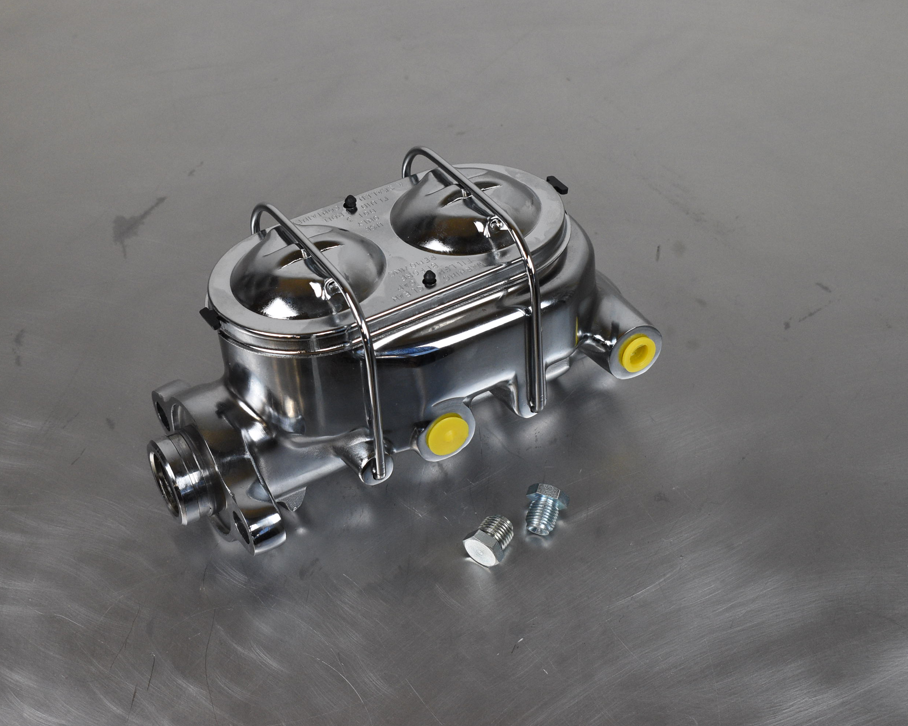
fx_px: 1601
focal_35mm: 60
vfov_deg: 25.6
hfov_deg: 31.7
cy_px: 361
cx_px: 428
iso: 1250
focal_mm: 35
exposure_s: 1/200
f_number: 7.1
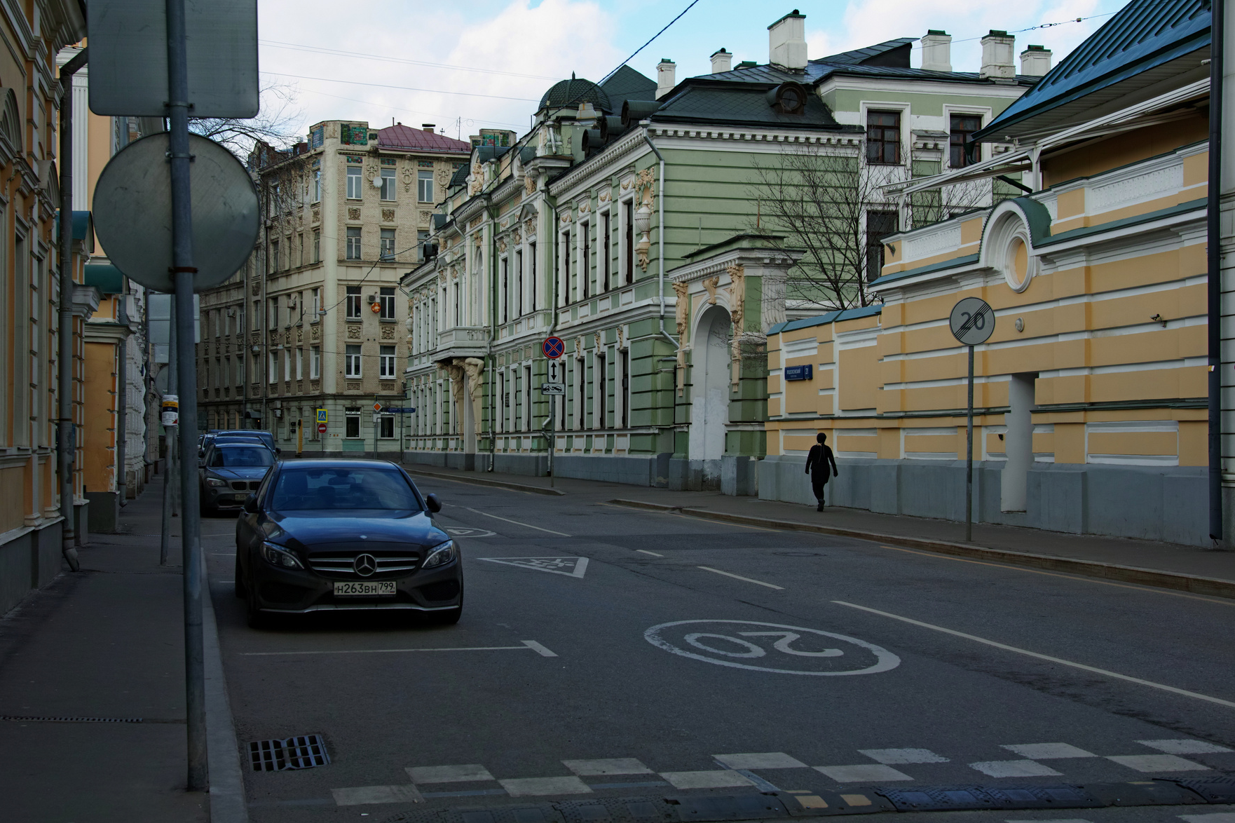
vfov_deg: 28.6
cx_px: 606
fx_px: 1612
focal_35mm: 47
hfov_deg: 41.9
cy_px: 419
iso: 100
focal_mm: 35
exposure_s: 1/125
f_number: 7.1
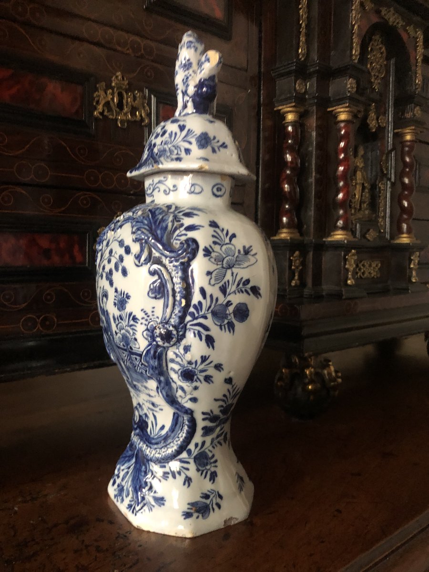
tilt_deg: -4.1
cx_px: 214
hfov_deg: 49.7
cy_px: 286
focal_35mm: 28
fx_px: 463
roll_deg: -1.1
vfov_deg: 63.4
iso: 100
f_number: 1.8
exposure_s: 1/6
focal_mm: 4
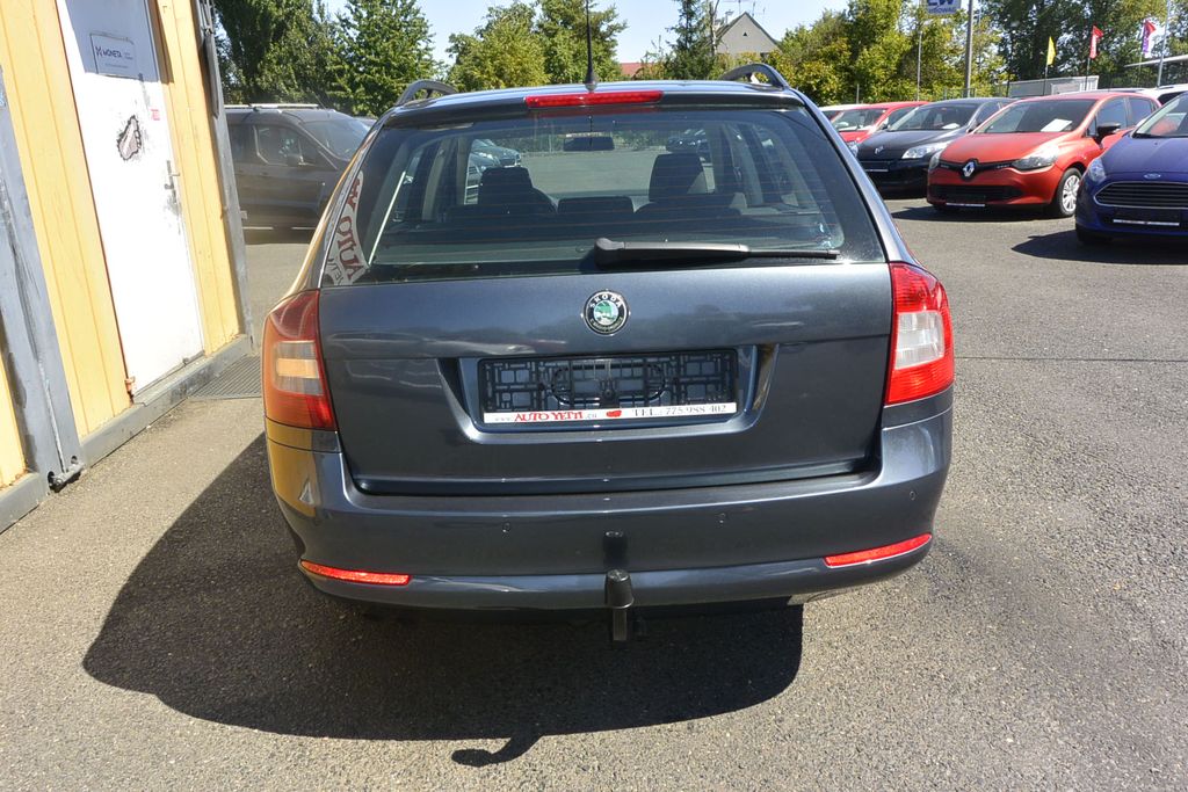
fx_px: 891
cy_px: 396
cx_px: 594
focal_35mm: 27
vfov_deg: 47.9
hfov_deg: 67.4
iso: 160
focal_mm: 10
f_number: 8
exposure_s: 1/250
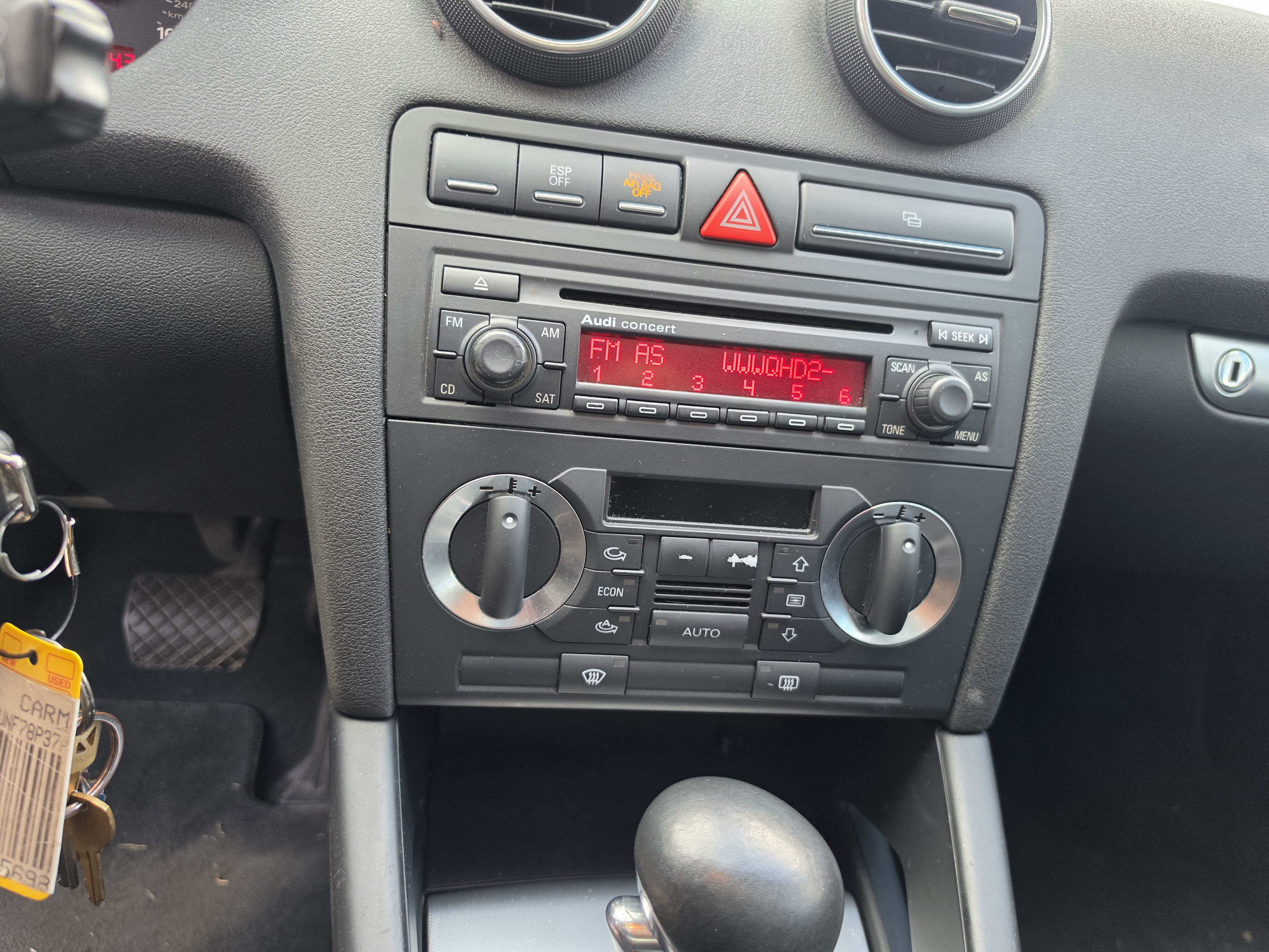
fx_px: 843
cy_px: 476
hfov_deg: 73.9
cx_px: 634
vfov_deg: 58.9
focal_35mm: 23
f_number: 1.4
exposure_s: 1/120
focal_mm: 6.5
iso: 100
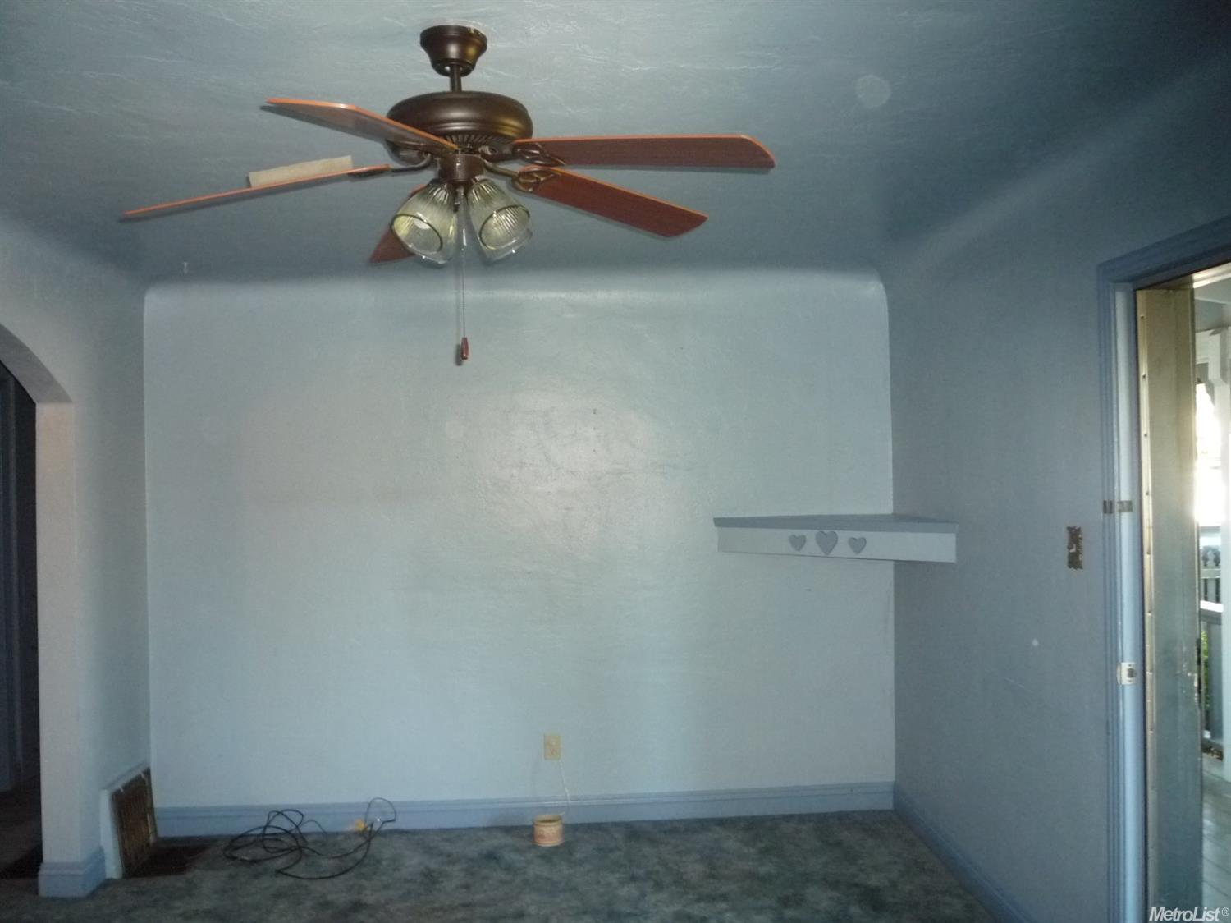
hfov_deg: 60.0
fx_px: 1067
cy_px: 462
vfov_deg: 46.8
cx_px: 616
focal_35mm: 30
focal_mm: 5.2
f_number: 3.3
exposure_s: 1/30
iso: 400
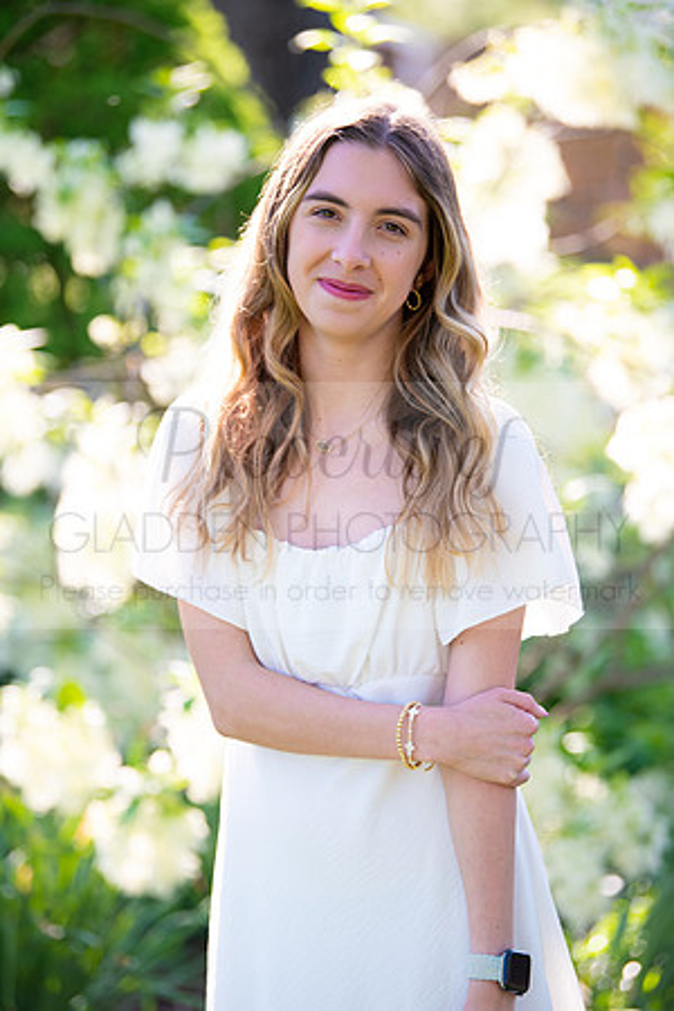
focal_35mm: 120
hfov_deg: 11.4
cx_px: 337
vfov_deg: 17.1
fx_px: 3370
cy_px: 506
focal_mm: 120
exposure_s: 1/320
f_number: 2.8
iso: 200
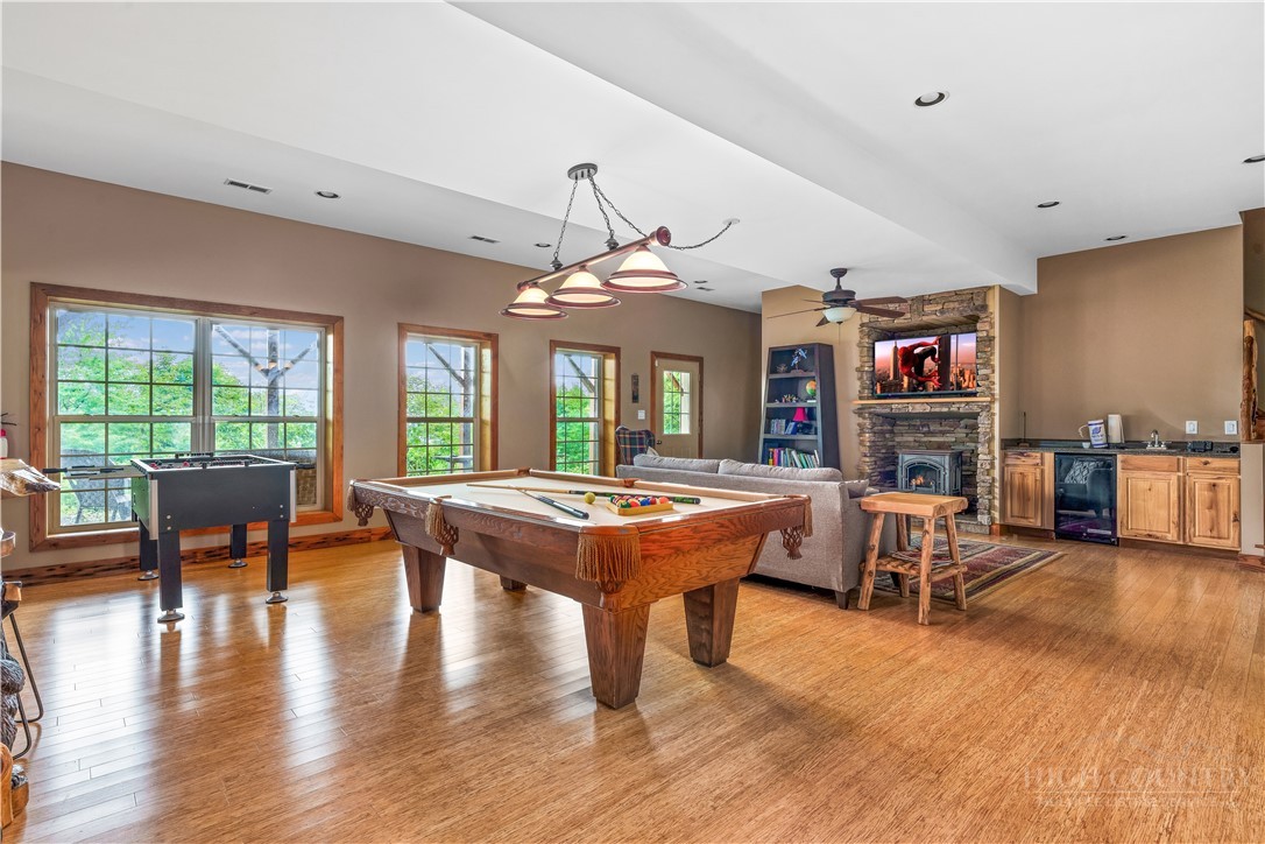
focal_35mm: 17
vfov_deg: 69.8
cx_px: 632
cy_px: 422
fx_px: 604
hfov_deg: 92.6
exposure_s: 1.3
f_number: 10
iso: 400
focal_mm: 17.2
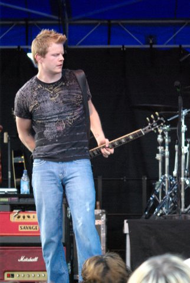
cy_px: 142
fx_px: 887
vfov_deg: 18.1
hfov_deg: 12.2
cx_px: 95
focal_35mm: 112
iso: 1600
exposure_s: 1/45
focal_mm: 75
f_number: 4.5
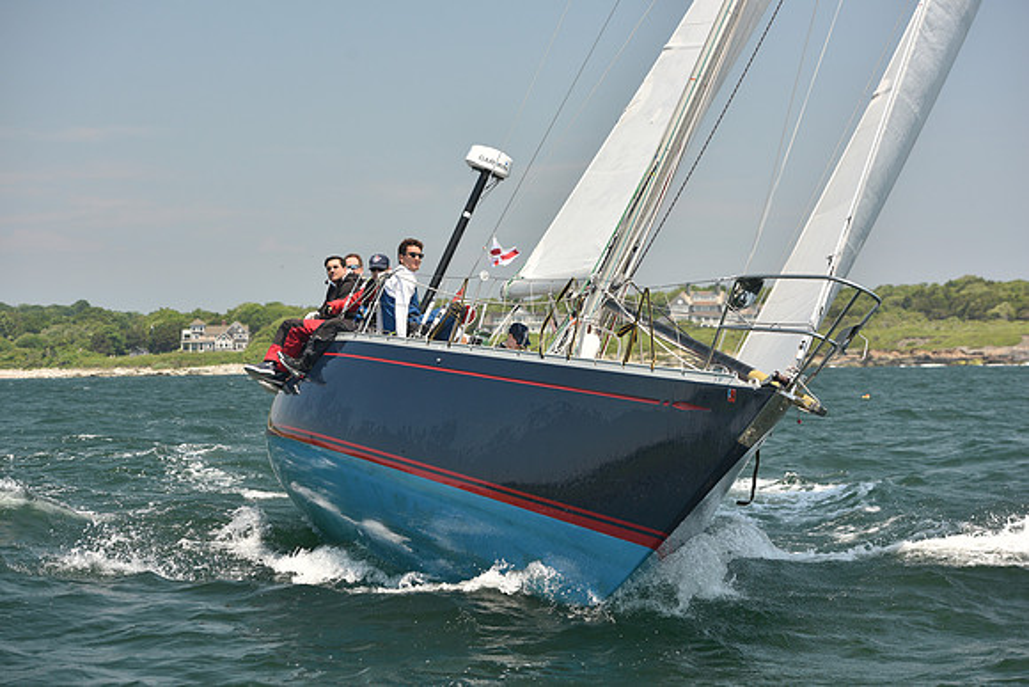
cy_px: 344
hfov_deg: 22.6
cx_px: 514
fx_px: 2573
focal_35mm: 90
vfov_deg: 15.2
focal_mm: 90
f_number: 5
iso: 250
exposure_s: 1/640
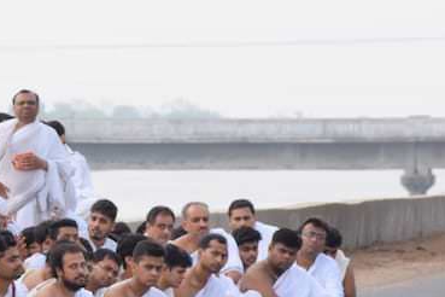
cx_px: -321
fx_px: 7453
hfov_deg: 3.4
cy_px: 234
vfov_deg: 2.3
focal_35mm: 603
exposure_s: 1/200
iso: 400
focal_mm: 116
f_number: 7.1
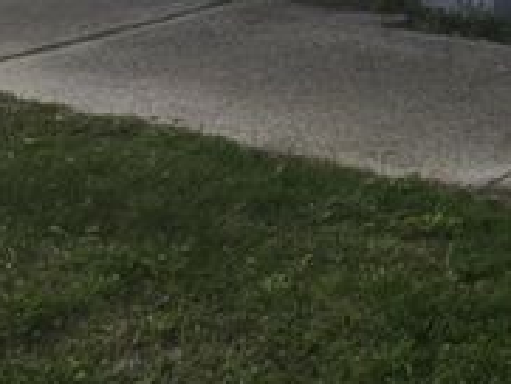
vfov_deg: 14.6
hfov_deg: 19.7
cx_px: 528
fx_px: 1418
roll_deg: -0.8
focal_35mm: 96
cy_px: -155
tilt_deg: -6.2
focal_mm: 4.15
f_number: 2.2
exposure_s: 1/739
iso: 25
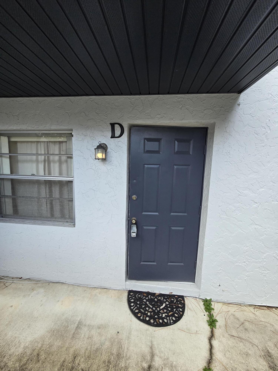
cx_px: 139
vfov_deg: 106.2
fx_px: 139
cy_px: 186
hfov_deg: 89.9
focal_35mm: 13
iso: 250
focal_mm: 2.2
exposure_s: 1/359
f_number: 2.2
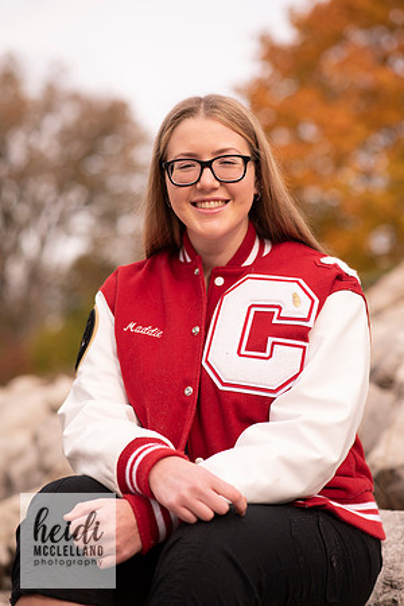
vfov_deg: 23.9
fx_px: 1431
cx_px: 202
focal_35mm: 85
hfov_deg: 16.1
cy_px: 303
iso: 100
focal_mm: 85
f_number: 2.5
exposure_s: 1/1000
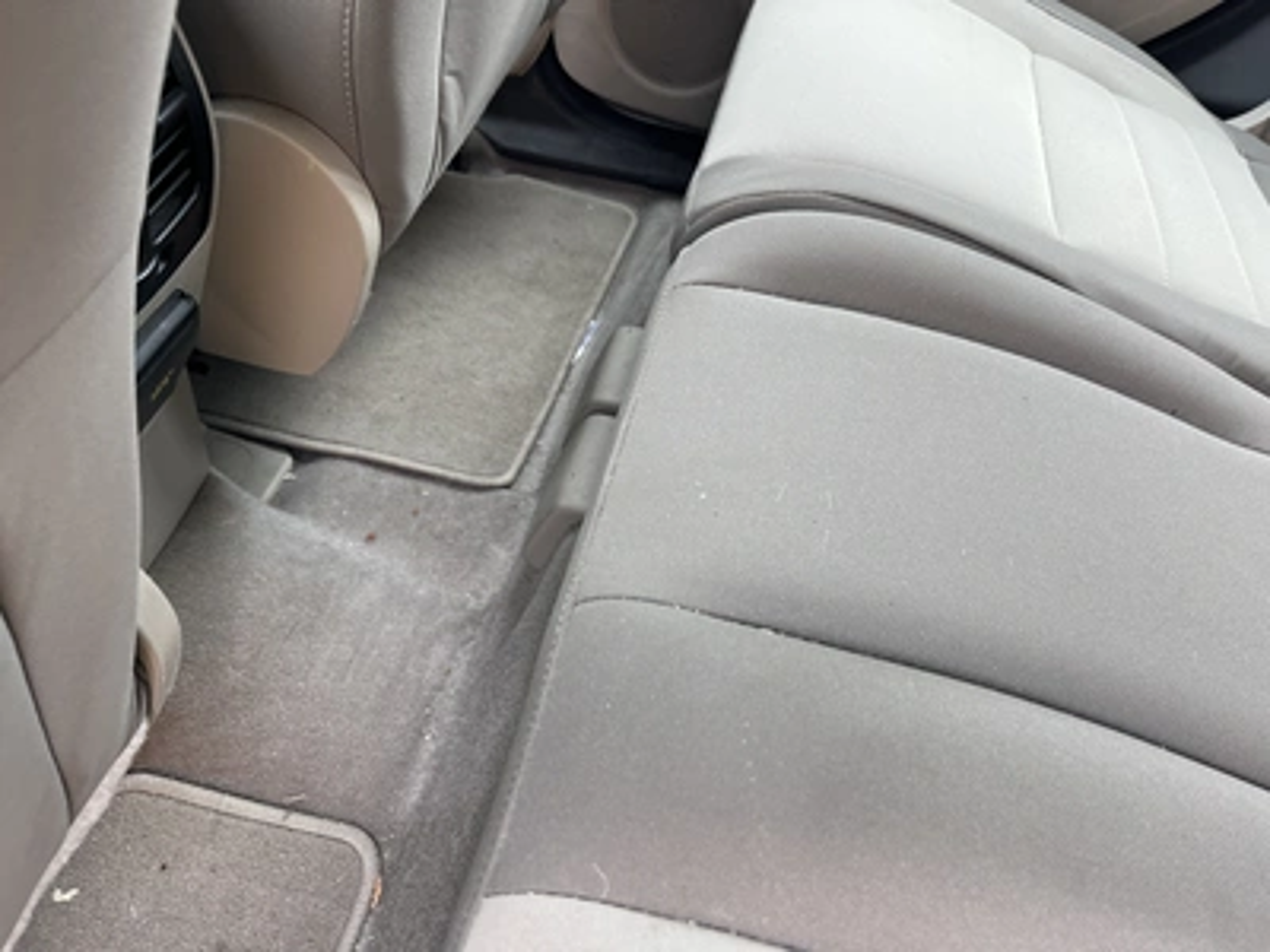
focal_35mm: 26
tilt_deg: -50.0
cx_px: 635
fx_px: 954
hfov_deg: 67.3
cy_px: 476
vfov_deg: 53.1
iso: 64
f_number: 1.6
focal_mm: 5.1
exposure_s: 1/121
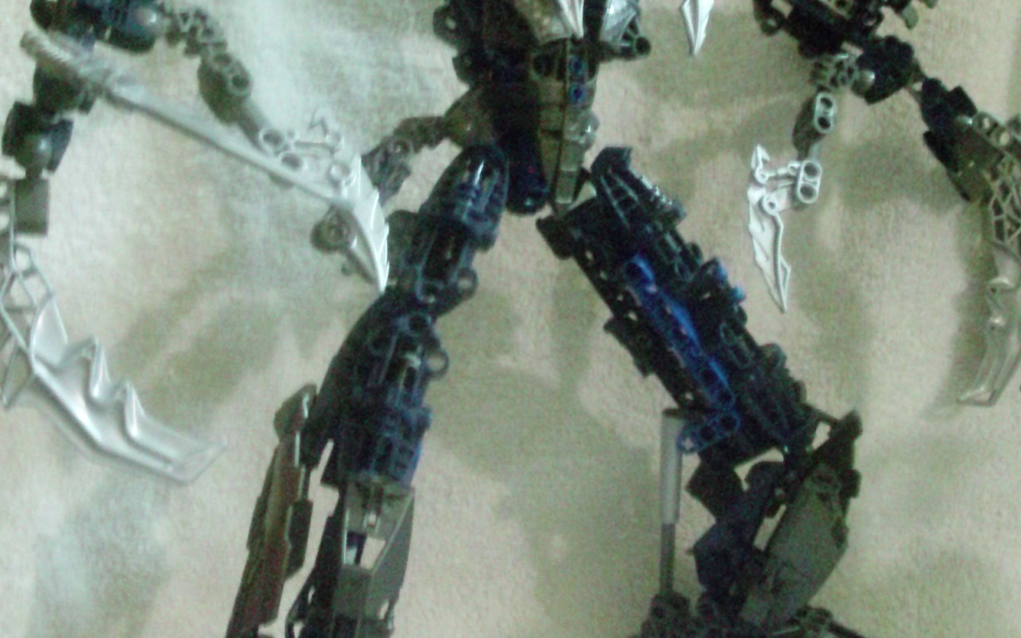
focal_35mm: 58
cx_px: 525
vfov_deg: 22.3
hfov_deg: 35.1
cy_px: 255
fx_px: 1614
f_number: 3.1
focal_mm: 6.3
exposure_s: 1/11
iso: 1600
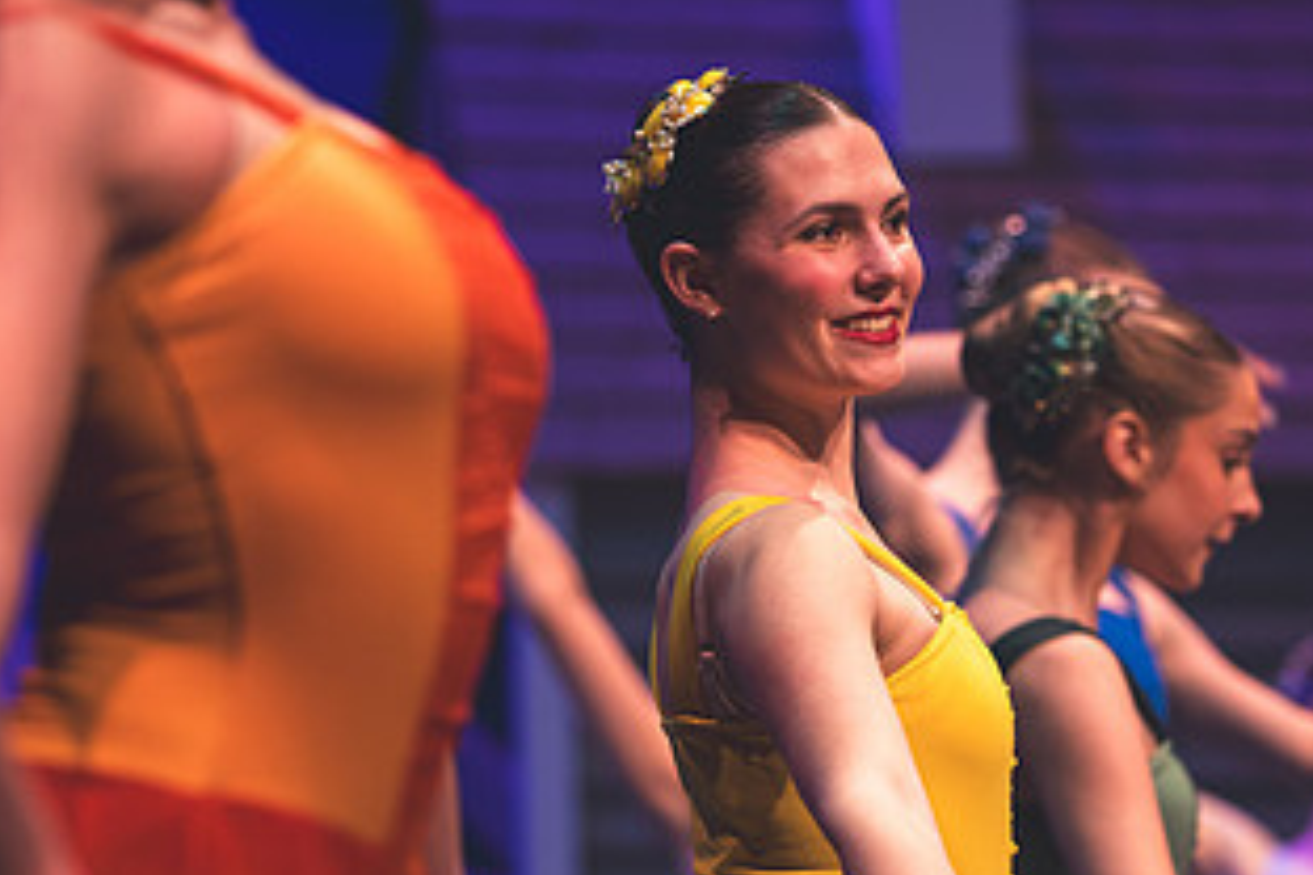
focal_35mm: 227
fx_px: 8279
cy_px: 536
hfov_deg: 9.1
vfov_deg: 6.1
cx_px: 774
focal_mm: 122
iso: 1100
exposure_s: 1/250
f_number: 2.8
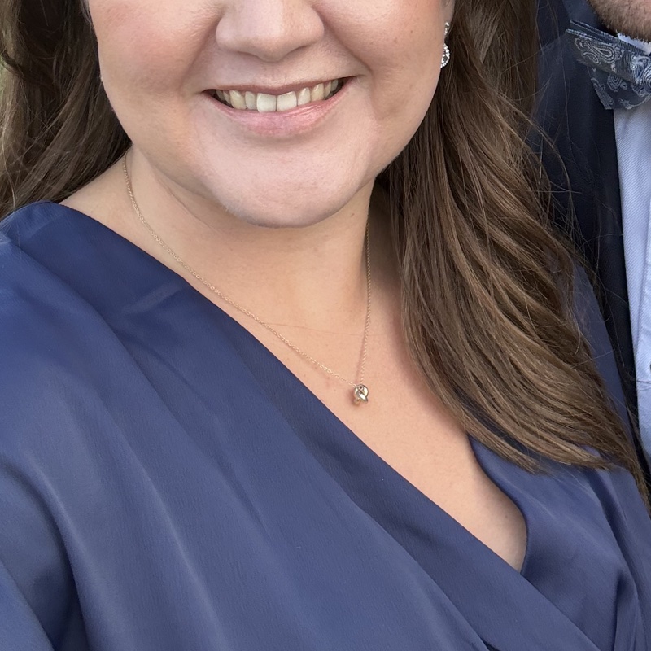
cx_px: 462
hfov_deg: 31.8
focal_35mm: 53
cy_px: 65
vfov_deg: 30.8
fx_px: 1128
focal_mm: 2.69
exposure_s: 1/122
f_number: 1.9
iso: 20
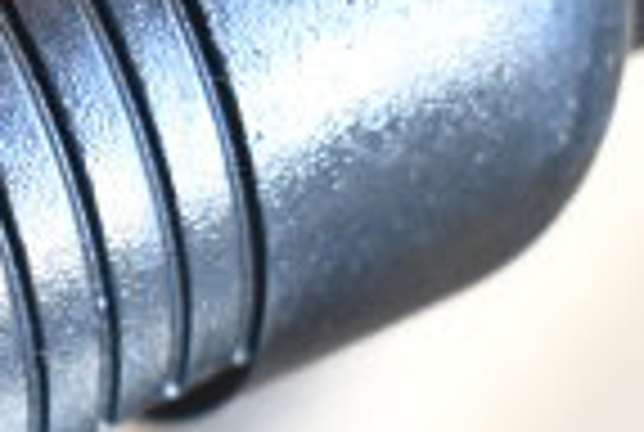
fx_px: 3552
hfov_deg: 9.7
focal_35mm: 198
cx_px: -594
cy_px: 353
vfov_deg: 7.0
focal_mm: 31
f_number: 4.2
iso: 3200
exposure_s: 1/50
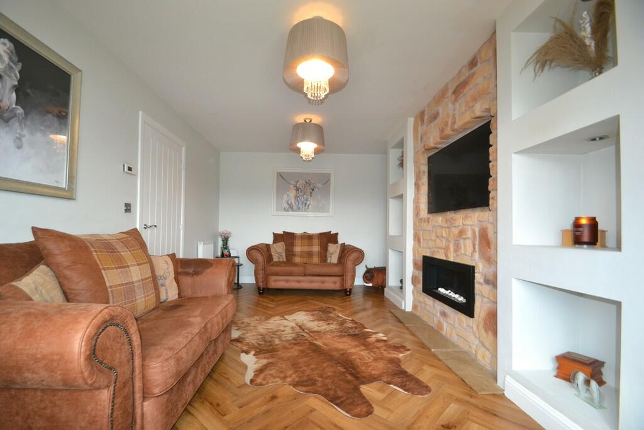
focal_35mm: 15
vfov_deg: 77.3
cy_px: 215
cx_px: 322
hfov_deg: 100.4
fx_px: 268
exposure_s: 1/60
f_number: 3.5
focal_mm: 10
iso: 640
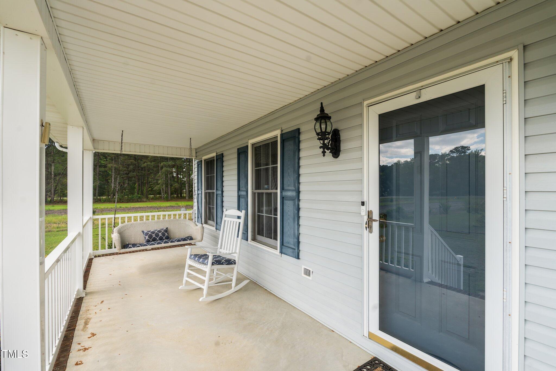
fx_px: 255
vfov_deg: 72.1
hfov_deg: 95.0
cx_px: 278
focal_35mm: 16
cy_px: 186
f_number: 8
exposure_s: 1/200
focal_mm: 16.5
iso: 250
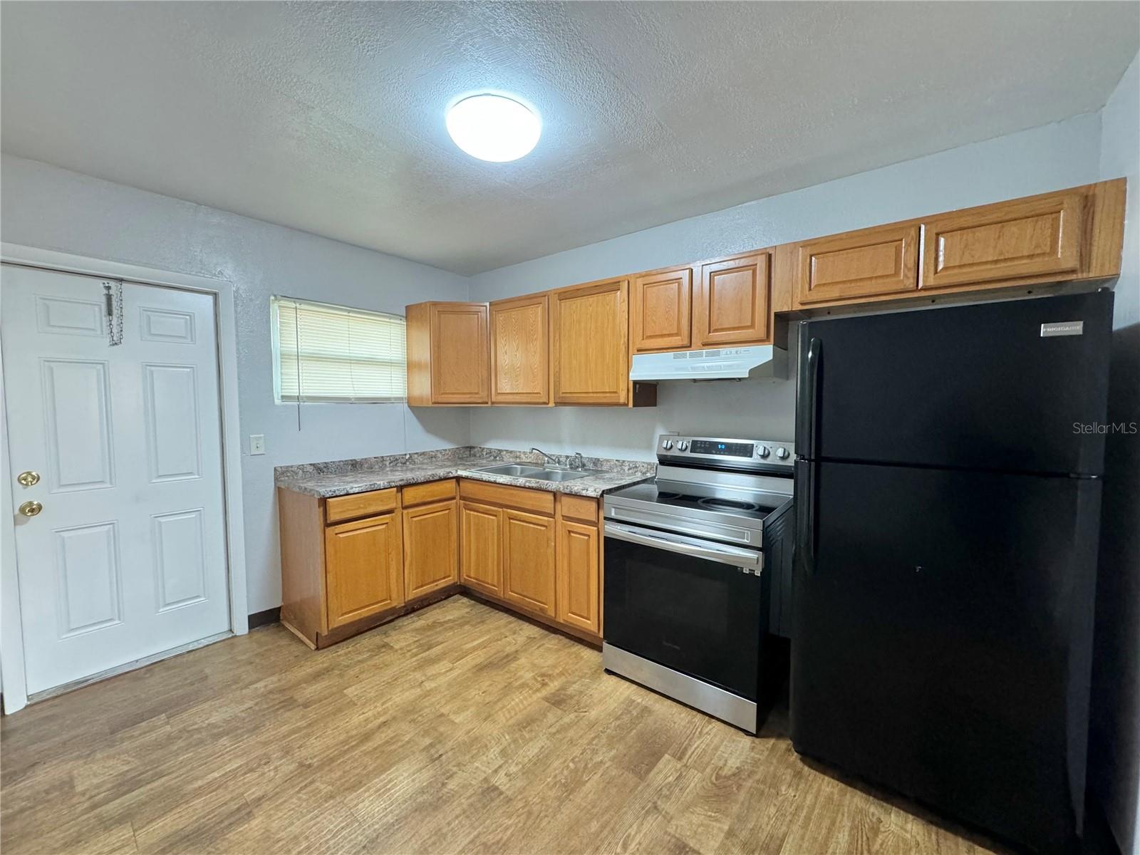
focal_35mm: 14
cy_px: 428
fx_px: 461
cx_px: 570
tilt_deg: -3.4
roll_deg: +0.8
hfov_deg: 102.1
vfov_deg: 85.7
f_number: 2.2
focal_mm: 2.22
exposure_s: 1/60
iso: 400
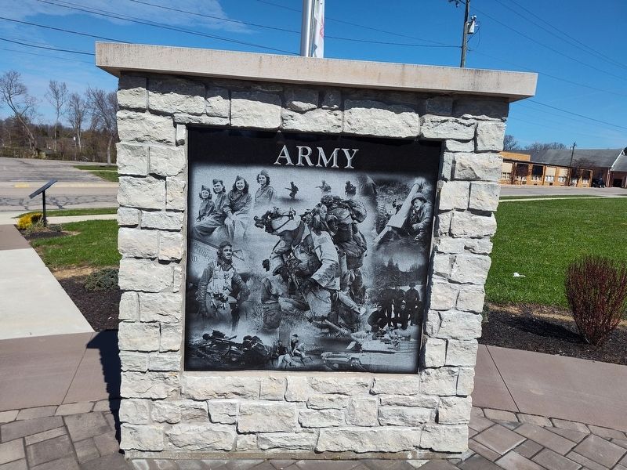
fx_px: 417
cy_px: 235
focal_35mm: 23
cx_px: 314
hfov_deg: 73.9
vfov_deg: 58.9
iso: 100
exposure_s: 1/1910
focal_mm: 5.56
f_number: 1.8
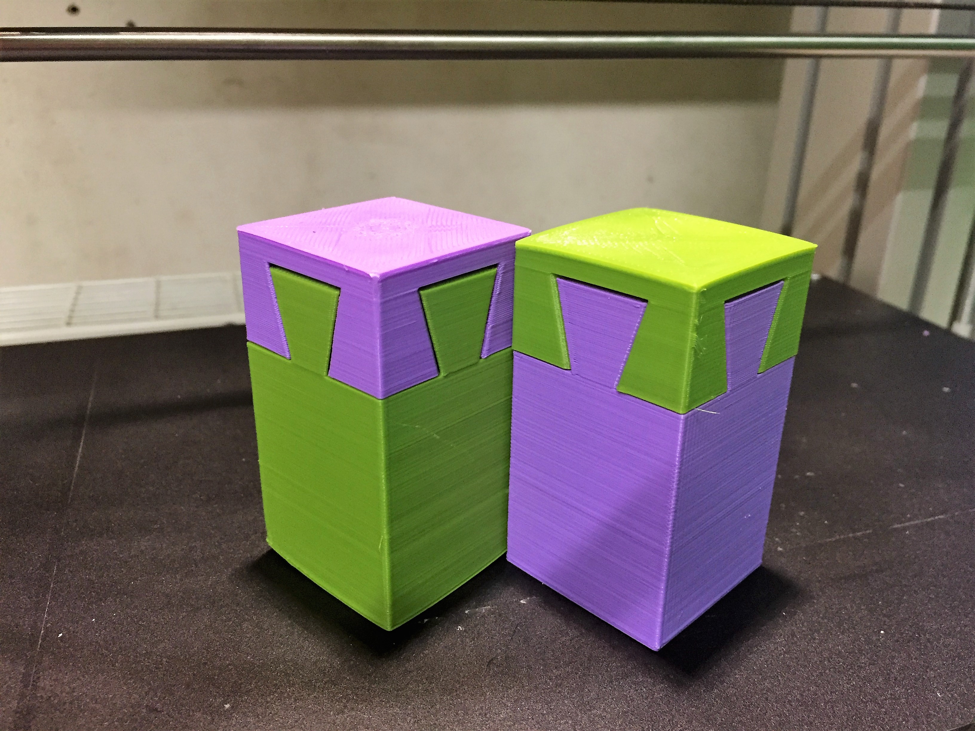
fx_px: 817
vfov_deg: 48.2
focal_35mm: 29
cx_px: 488
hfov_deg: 61.7
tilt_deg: -23.9
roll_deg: -0.6
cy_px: 366
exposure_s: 1/20
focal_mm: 4.15
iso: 250
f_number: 2.2
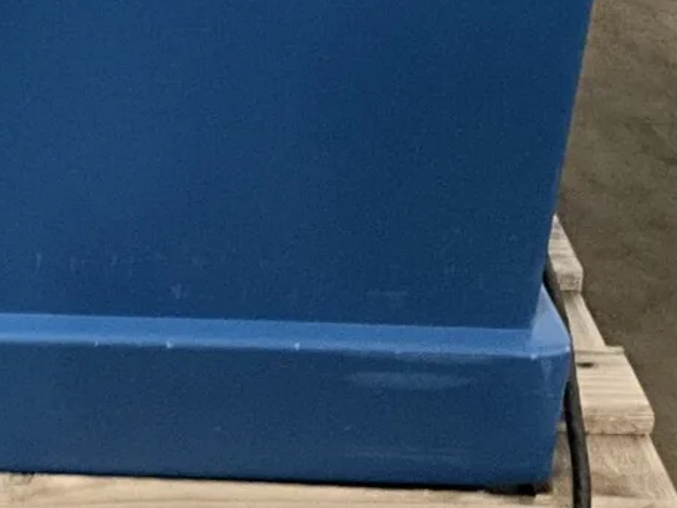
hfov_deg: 15.0
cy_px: -178
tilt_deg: -23.4
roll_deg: -2.0
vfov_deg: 11.3
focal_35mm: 127
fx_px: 2484
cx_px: -127
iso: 320
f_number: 1.8
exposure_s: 1/49
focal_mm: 3
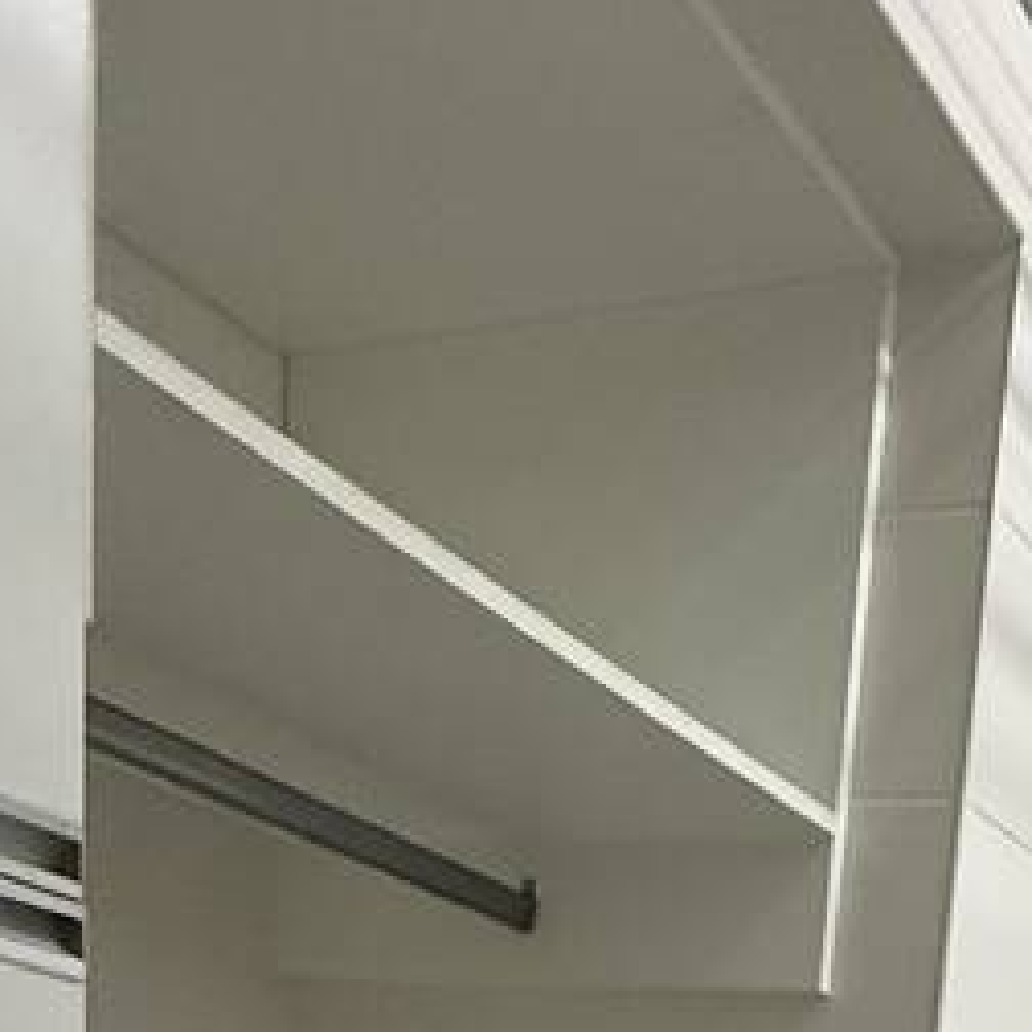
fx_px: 1788
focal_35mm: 53
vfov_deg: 21.8
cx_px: 954
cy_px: 1814
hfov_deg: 30.6
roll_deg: -7.0
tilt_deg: -12.6
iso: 500
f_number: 2.2
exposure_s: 1/60
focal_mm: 2.22
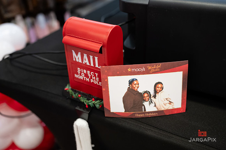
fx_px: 236
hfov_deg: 51.2
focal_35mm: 38
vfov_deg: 35.5
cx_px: 115
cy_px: 68
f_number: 3.2
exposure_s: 1/125
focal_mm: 34
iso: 1000
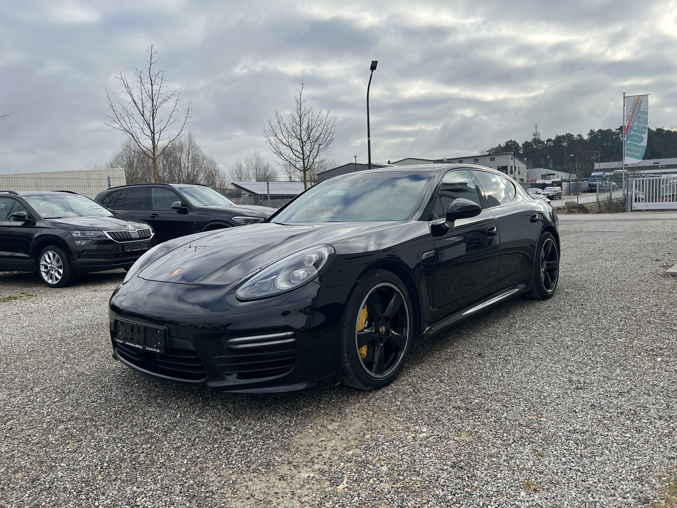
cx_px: 338
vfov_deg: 53.1
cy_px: 254
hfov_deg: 67.3
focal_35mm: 26
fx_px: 508
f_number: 1.5
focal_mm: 5.7
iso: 50
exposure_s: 1/1934
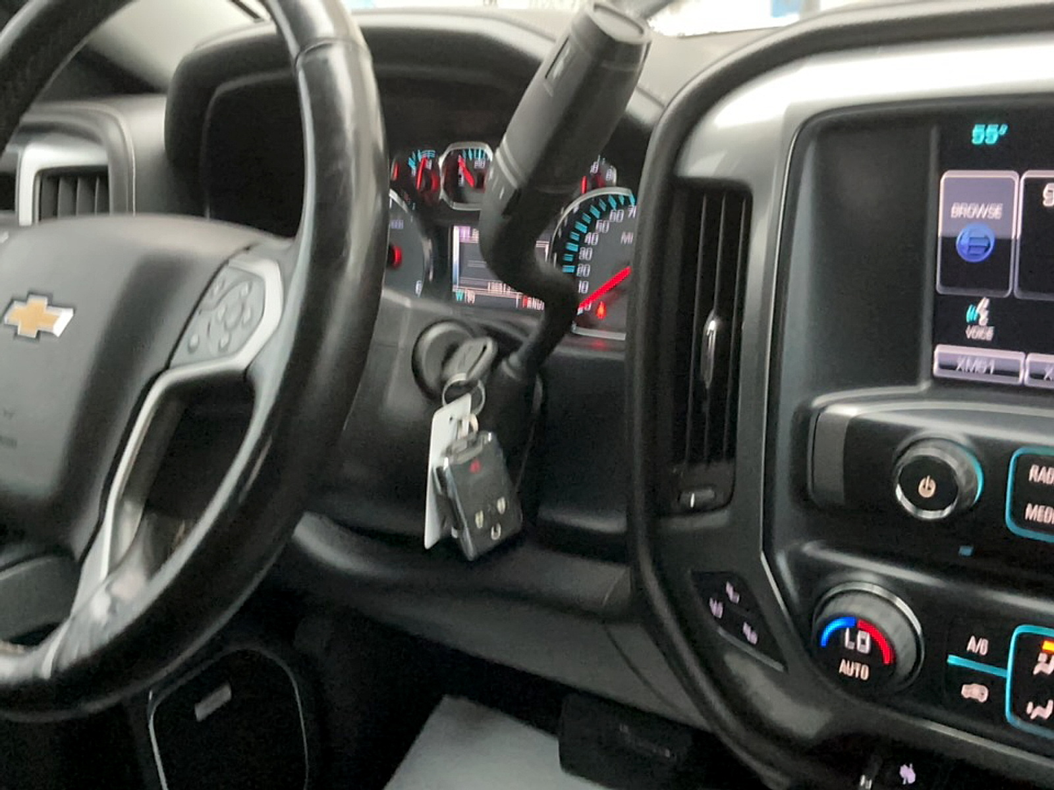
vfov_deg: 46.8
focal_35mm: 30
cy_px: 395
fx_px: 913
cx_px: 527
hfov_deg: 60.0
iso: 640
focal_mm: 3
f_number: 1.8
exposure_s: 1/40
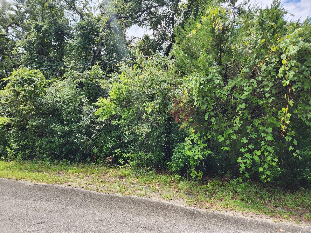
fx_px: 207
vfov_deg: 58.9
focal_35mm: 23
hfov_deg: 73.9
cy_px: 116
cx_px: 156
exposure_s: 1/424
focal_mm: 5.4
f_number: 1.8
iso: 20
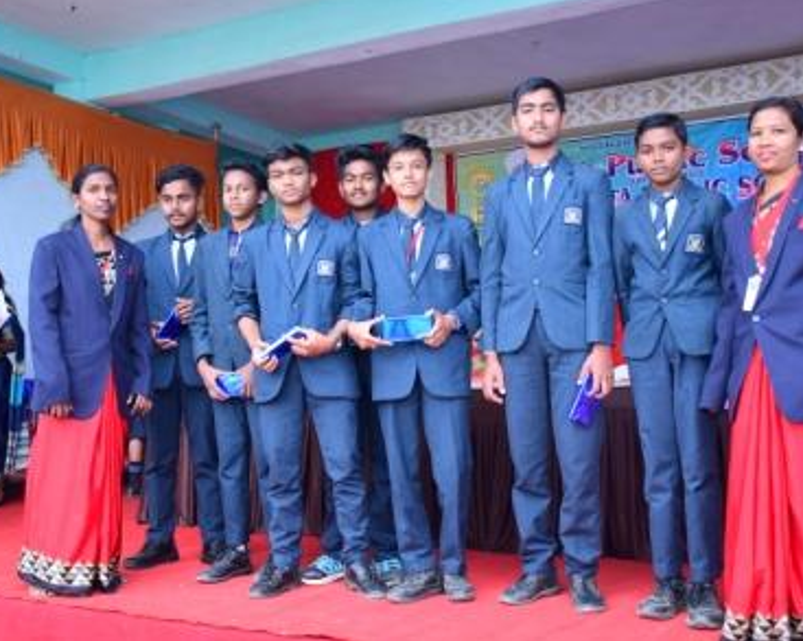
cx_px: 424
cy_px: 316
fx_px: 926
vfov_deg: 38.2
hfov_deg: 46.9
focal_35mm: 39
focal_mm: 23
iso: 800
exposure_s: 1/250
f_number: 4
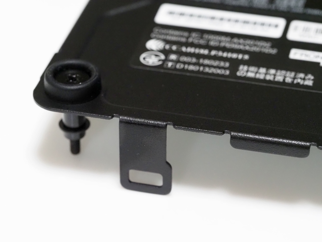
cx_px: 161
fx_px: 1116
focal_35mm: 120
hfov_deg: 16.4
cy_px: 121
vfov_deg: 12.3
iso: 6400
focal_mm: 60
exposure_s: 1/60
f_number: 5.6
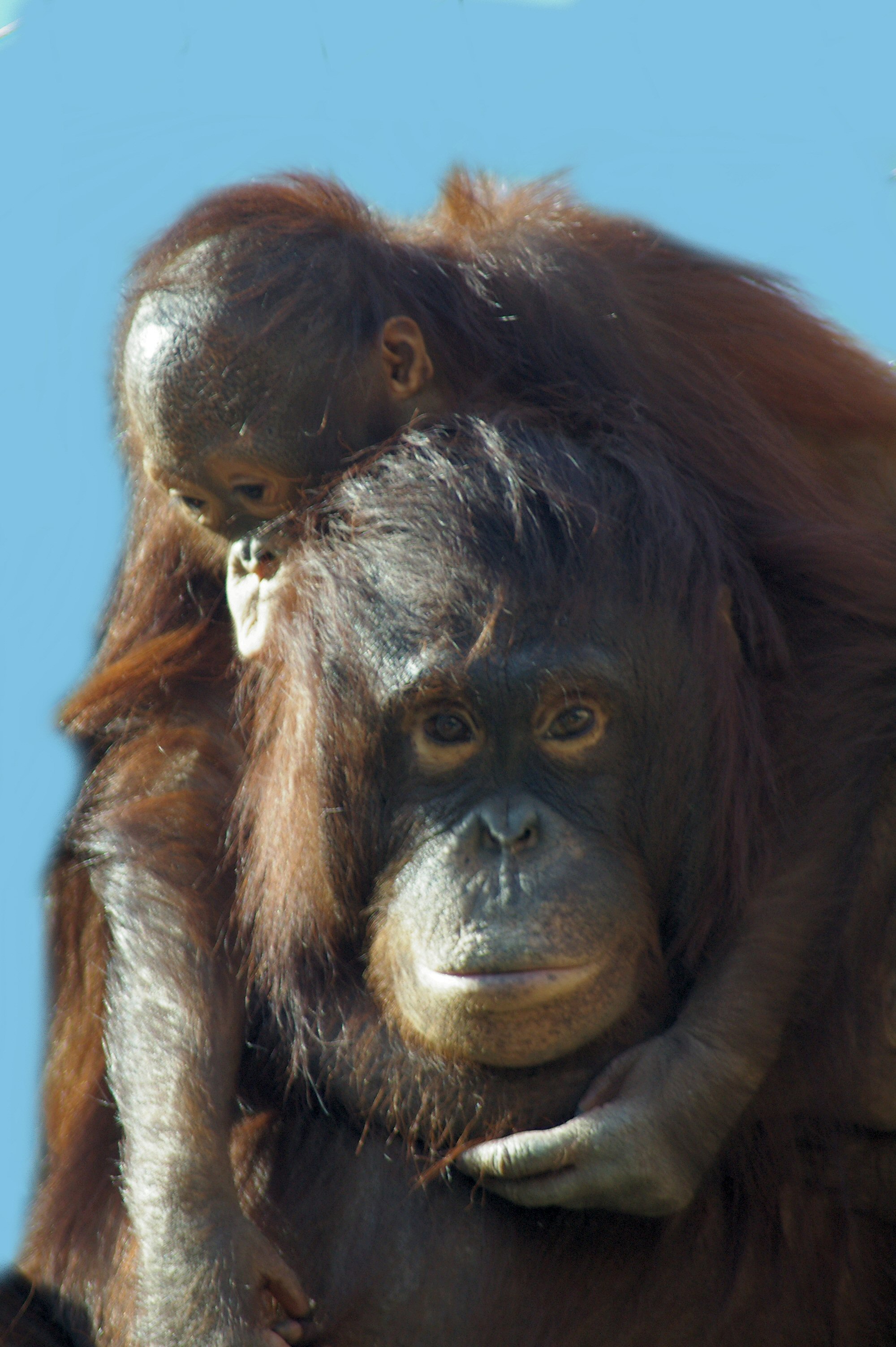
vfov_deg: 4.6
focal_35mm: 450
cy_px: 674
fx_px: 16830
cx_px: 448
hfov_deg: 3.0
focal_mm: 300
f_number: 5.6
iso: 400
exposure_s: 1/250
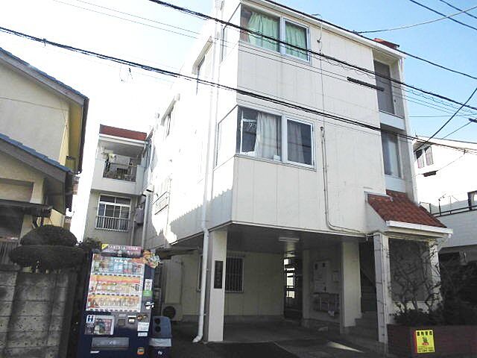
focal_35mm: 26
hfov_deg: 67.3
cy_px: 179
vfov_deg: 53.1
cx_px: 238
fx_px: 358
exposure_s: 1/640
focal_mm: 4.6
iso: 100
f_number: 3.5
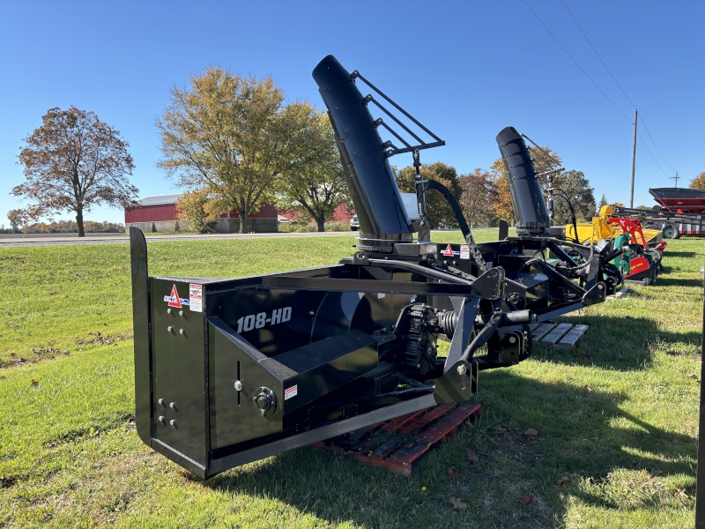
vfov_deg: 53.1
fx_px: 530
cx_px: 352
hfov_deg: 67.3
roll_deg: -0.1
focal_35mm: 26
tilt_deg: -2.5
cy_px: 264
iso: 50
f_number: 1.6
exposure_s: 1/1103
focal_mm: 5.96
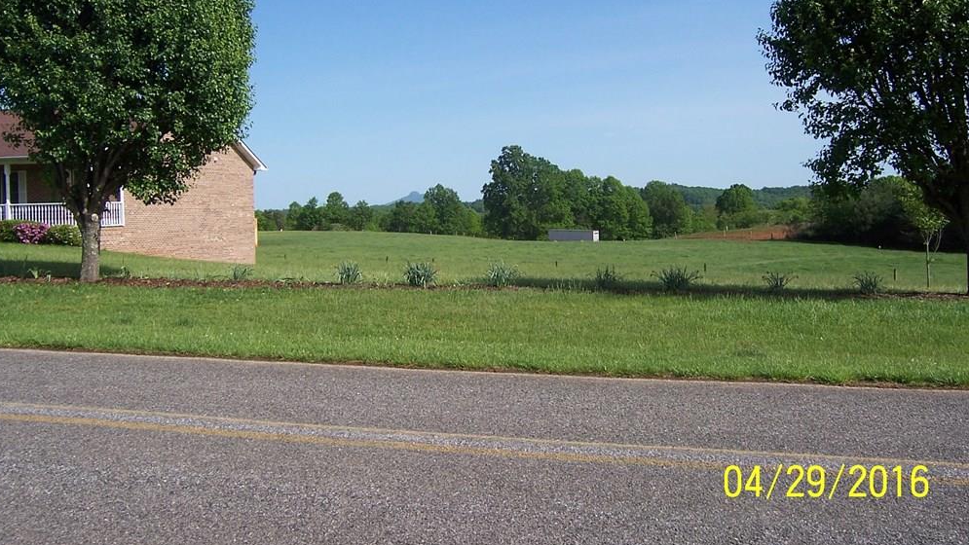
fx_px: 951
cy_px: 200
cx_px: 487
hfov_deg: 54.0
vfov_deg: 31.8
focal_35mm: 37
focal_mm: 5.5
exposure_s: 1/750
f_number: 4
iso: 80
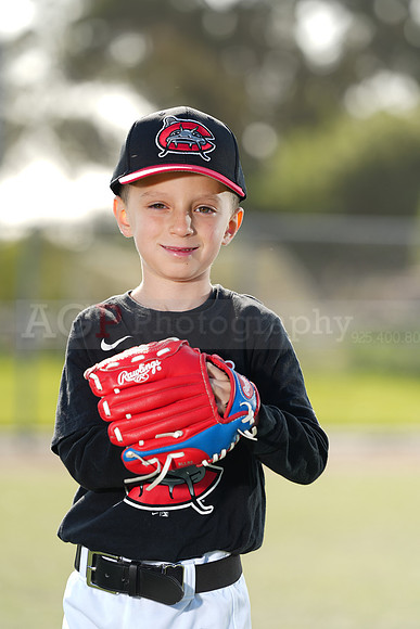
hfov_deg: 6.9
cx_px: 210
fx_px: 3498
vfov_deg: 10.3
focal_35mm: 200
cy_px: 314
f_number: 4.5
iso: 64
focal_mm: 200
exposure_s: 1/250
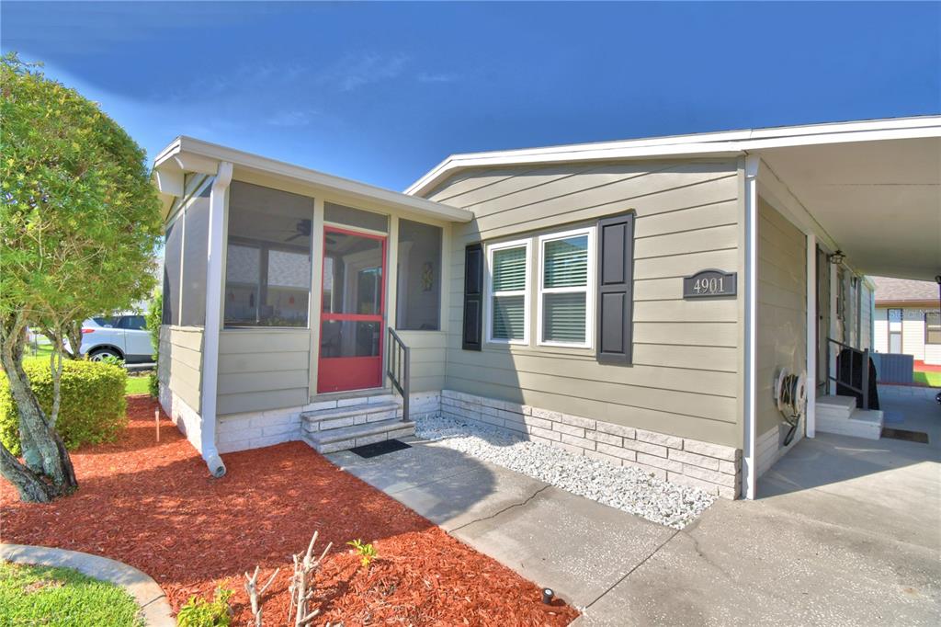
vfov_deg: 77.3
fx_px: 392
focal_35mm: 15
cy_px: 314
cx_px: 470
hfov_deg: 100.4
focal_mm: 10
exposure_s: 1/250
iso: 100
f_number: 11
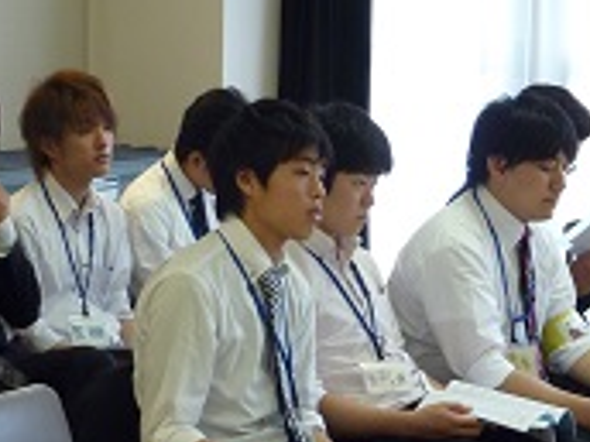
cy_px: 243
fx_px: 2284
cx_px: 173
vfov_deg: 11.1
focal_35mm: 134
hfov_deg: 14.7
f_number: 4
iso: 250
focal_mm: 10.3
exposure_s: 1/40
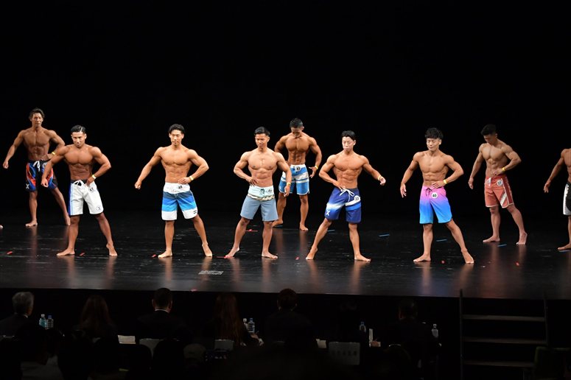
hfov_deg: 17.5
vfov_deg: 11.7
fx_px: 1855
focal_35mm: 117
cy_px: 190
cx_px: 286
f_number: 5.6
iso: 3200
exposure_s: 1/400
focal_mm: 78
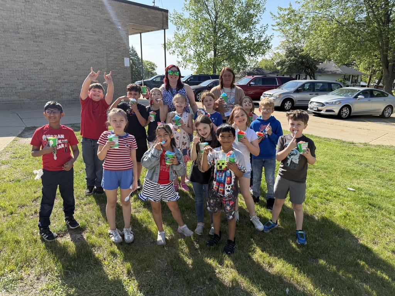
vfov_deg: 56.8
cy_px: 148
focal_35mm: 24
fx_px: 274
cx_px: 198
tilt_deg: -14.0
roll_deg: -0.7
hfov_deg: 71.6
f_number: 1.78
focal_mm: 6.76
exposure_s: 1/2525
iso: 100
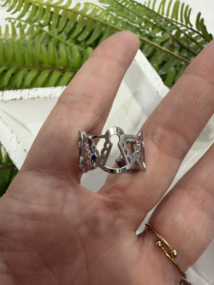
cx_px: 107
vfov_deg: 71.6
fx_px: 198
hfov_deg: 56.8
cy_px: 142
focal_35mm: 24
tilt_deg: -53.2
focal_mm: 2.22
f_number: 2.2
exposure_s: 1/50
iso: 200
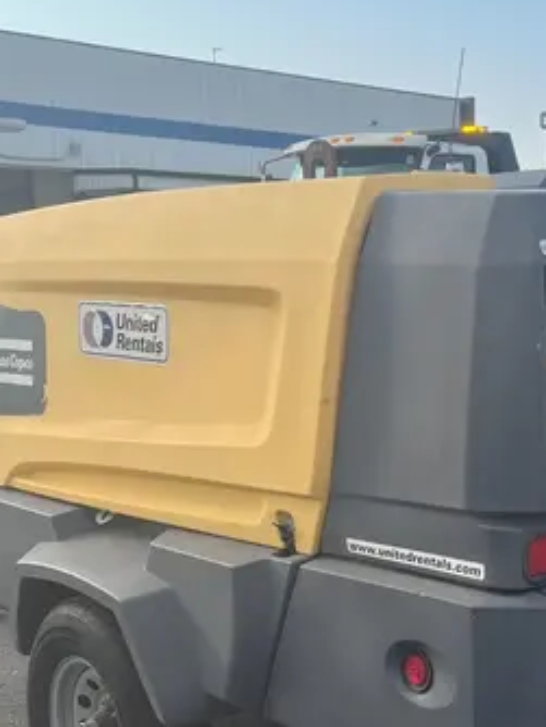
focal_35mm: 57
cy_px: 489
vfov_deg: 33.4
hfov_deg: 25.3
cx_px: 433
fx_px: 1197
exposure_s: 1/1992
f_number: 1.6
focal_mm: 5.1
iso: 50
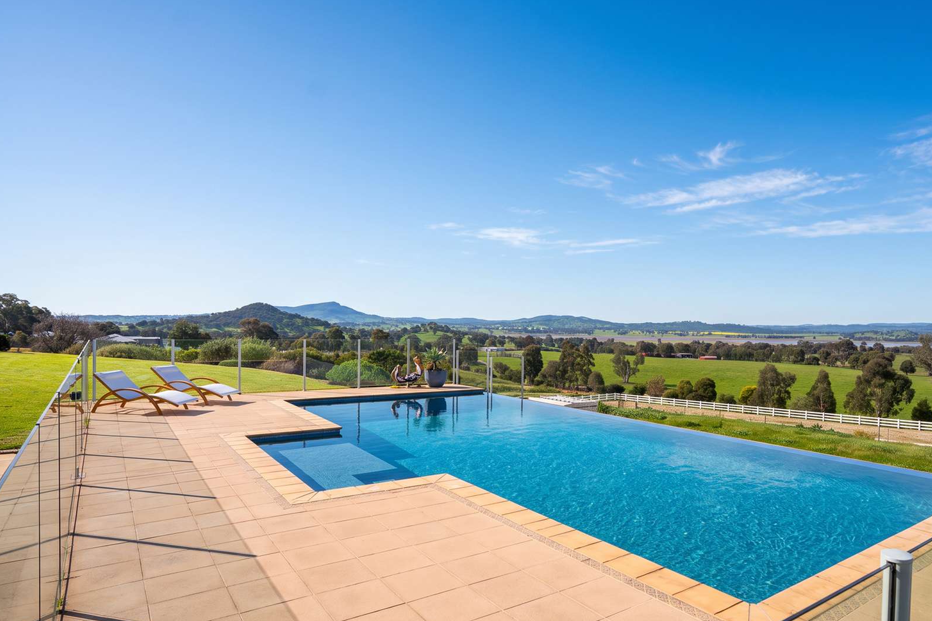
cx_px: 558
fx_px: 595
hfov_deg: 75.3
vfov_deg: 55.0
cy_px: 334
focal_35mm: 23
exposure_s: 1/160
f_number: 8
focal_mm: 19
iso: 400
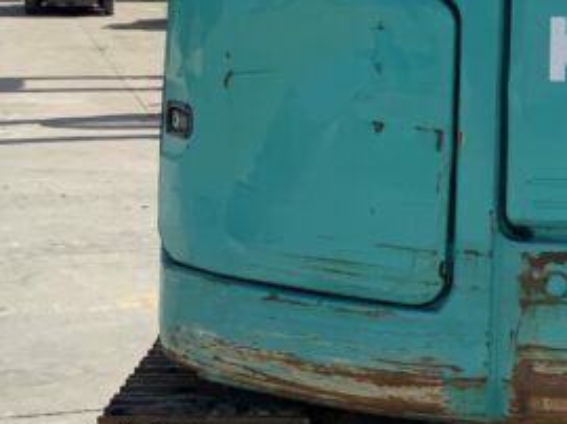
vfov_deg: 13.4
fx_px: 1800
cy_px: 65
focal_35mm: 110
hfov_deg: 16.7
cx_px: 771
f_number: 1.8
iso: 16
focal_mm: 3
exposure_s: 1/2058
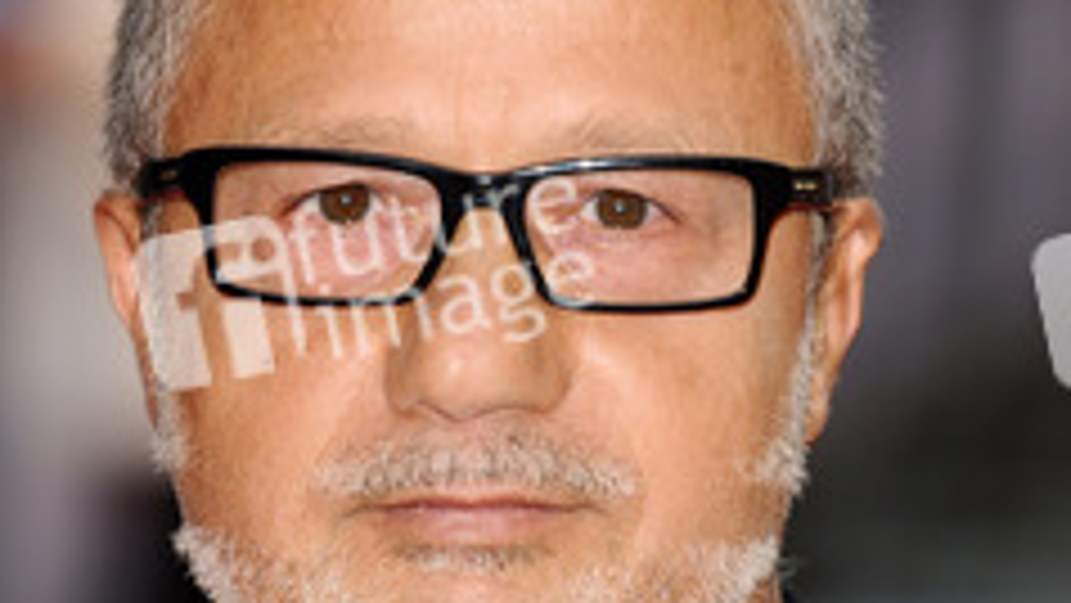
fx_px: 12381
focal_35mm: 436
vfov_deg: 2.8
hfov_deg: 5.0
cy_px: 508
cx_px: 497
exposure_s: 1/200
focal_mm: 165
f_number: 4.5
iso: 320
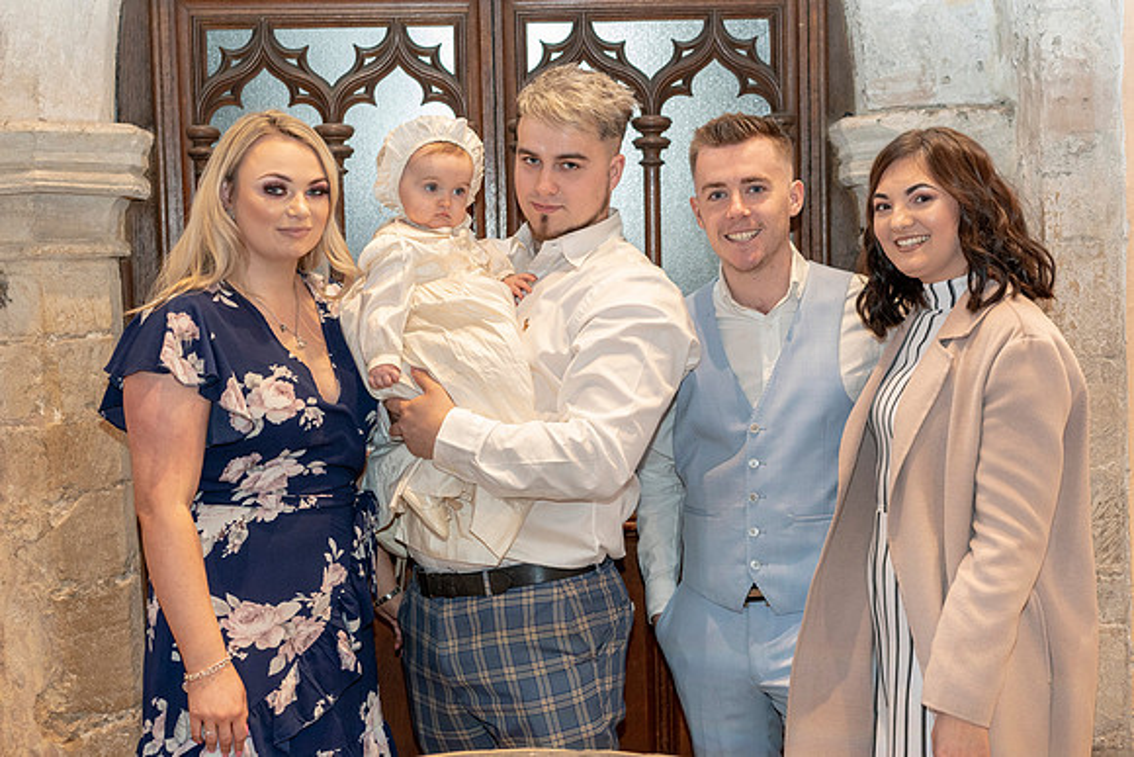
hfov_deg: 36.2
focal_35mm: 55
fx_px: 1733
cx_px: 567
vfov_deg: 24.6
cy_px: 378
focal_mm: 55
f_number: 4
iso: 3200
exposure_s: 1/160
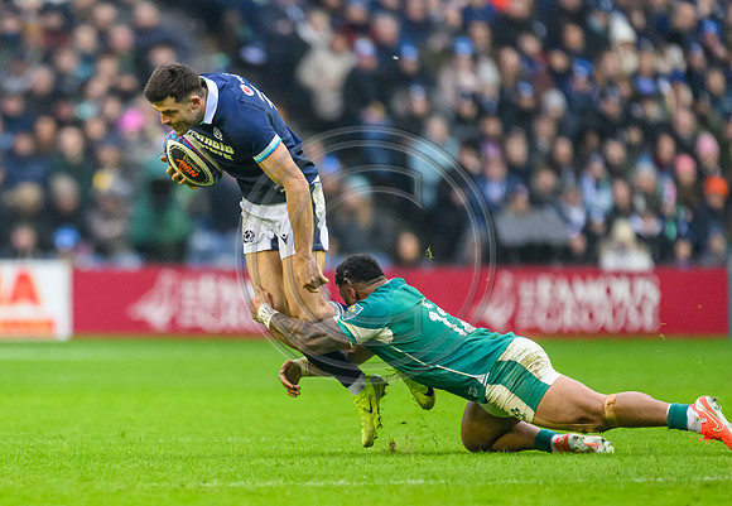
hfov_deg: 2.4
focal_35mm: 838
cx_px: 181
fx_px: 17240
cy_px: 326
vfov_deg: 1.7
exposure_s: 1/1600
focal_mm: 560
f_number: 4
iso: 5000
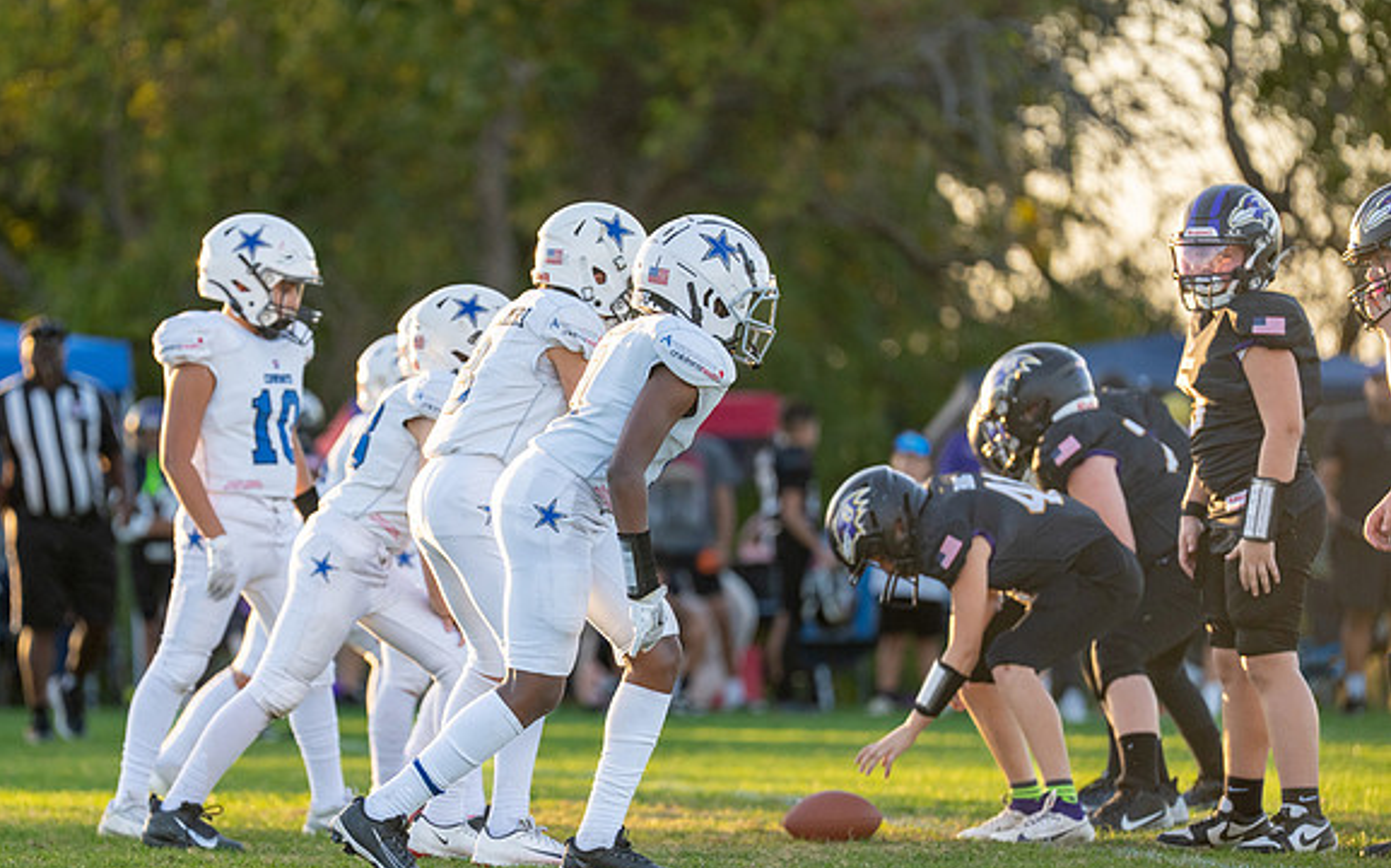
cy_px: 517
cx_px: 540
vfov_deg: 4.7
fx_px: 10609
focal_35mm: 280
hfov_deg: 7.5
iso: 640
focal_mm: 200
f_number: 2.8
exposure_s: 1/1600
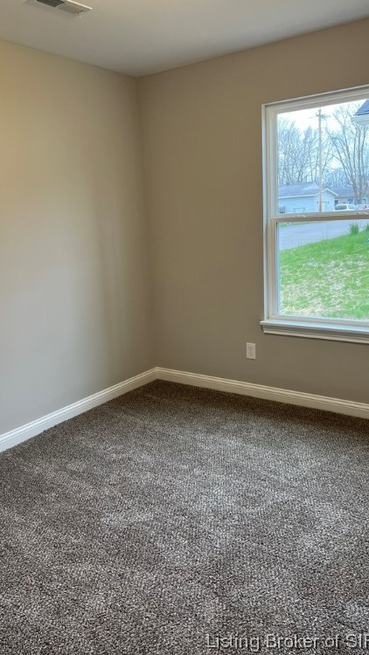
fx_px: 504
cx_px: 197
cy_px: 321
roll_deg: +2.7
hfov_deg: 40.2
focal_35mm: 29
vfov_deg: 66.1
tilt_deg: -11.1
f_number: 1.5
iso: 100
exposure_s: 1/120
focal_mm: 5.7
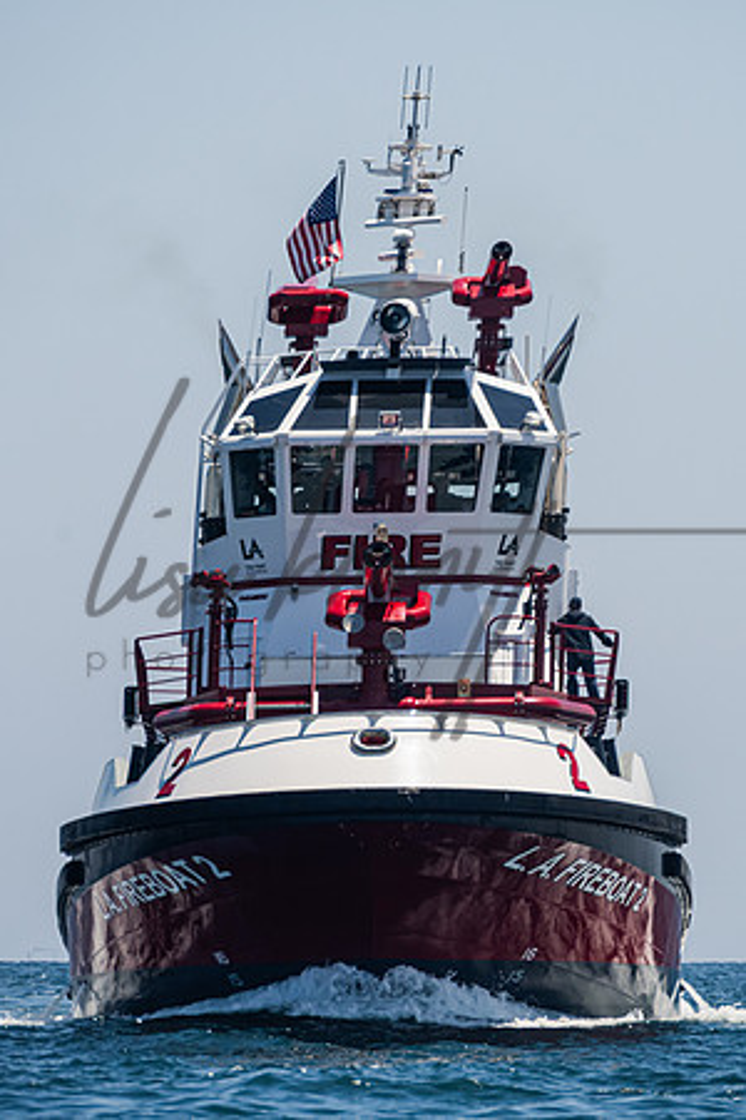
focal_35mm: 497
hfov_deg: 2.8
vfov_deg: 4.1
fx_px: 15456
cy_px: 501
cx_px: 402
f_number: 8
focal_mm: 300
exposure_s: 1/1600
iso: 320
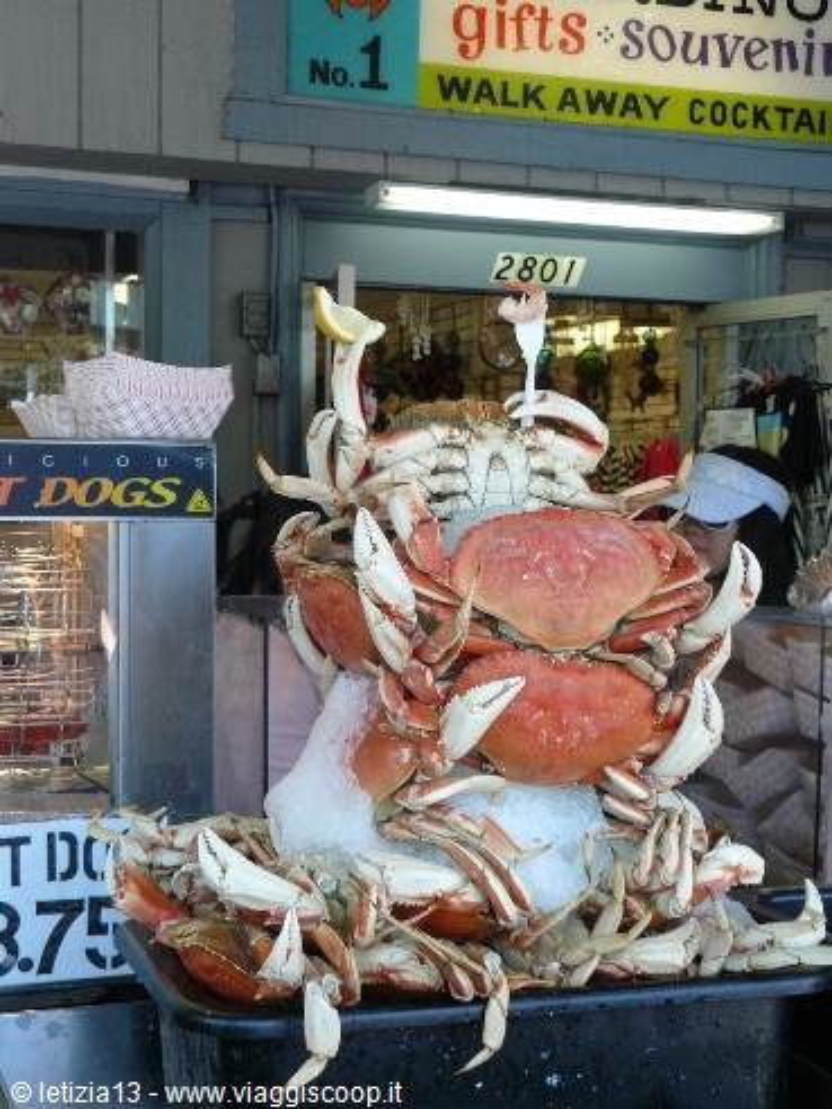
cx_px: 416
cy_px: 554
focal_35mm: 59
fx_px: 1891
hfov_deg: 24.8
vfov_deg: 32.7
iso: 160
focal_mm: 9.9
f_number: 3.2
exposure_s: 1/125
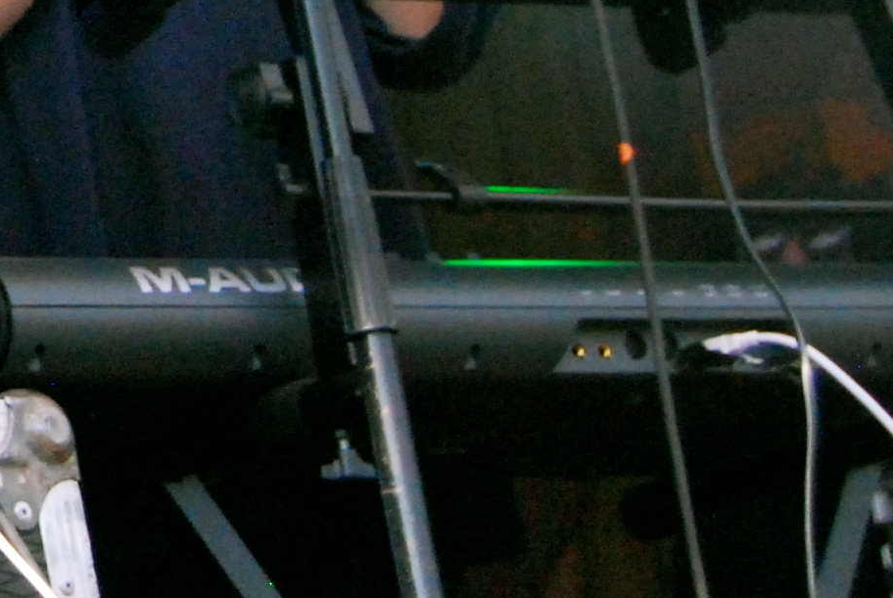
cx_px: -958
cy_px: -586
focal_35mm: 242
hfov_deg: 8.1
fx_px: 6012
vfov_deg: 5.6
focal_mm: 38
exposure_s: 1/1250
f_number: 7.1
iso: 1600
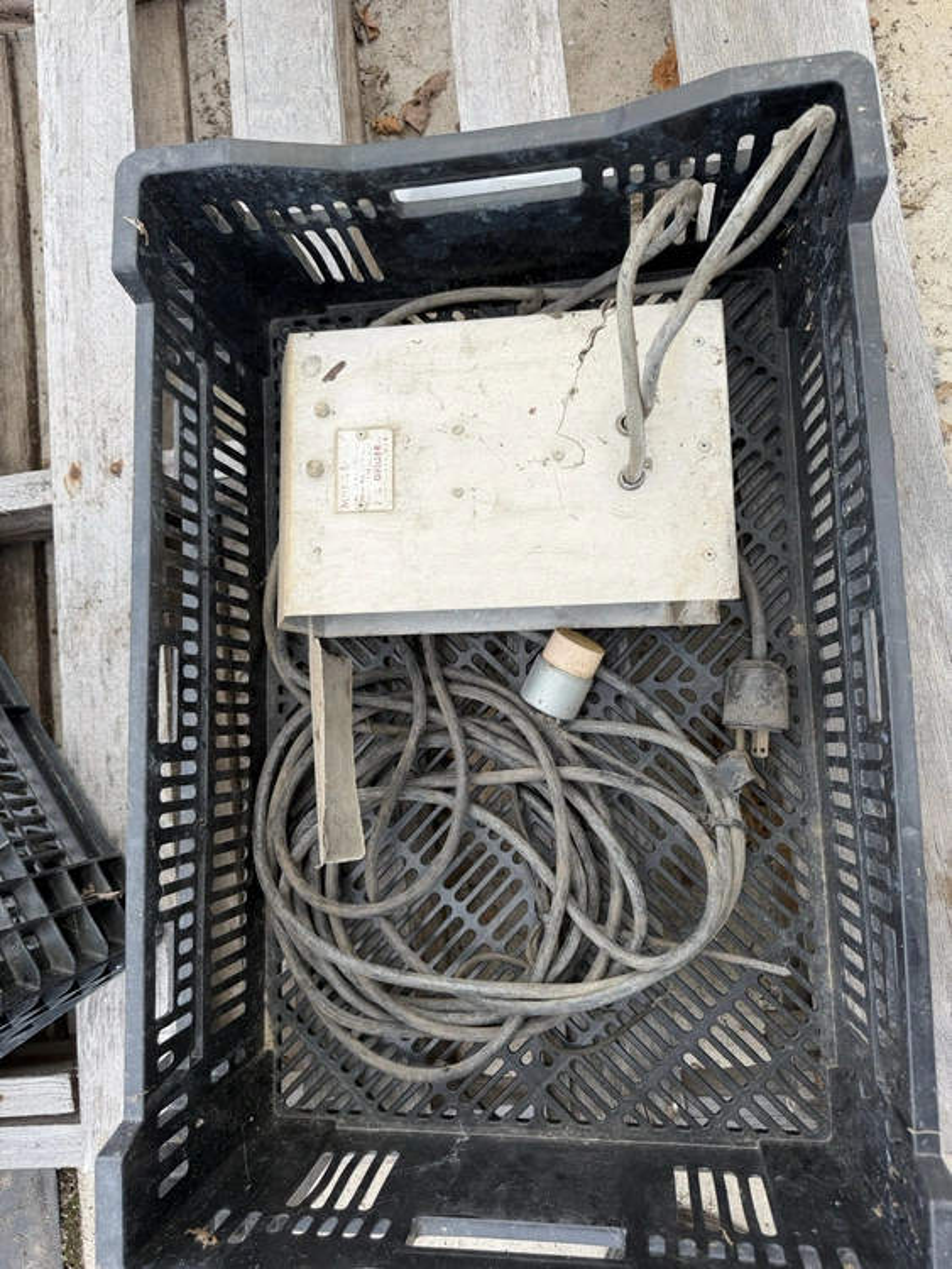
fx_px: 880
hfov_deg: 56.8
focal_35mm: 24
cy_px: 634
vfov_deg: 71.6
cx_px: 476
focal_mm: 6.76
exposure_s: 1/501
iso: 80
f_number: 1.78
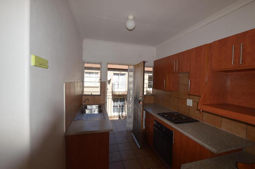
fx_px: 106
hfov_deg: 100.4
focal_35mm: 15
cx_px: 128
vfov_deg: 77.2
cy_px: 84
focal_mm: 10
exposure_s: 1/200
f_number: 7.1
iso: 100
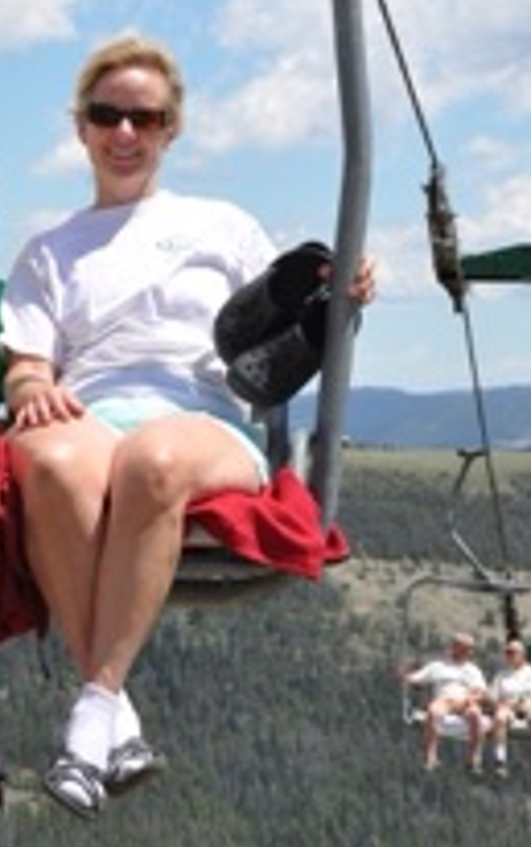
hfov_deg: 8.1
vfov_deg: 13.0
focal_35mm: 160
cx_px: -91
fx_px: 3704
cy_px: 236
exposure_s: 1/400
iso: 200
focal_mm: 45
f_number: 10
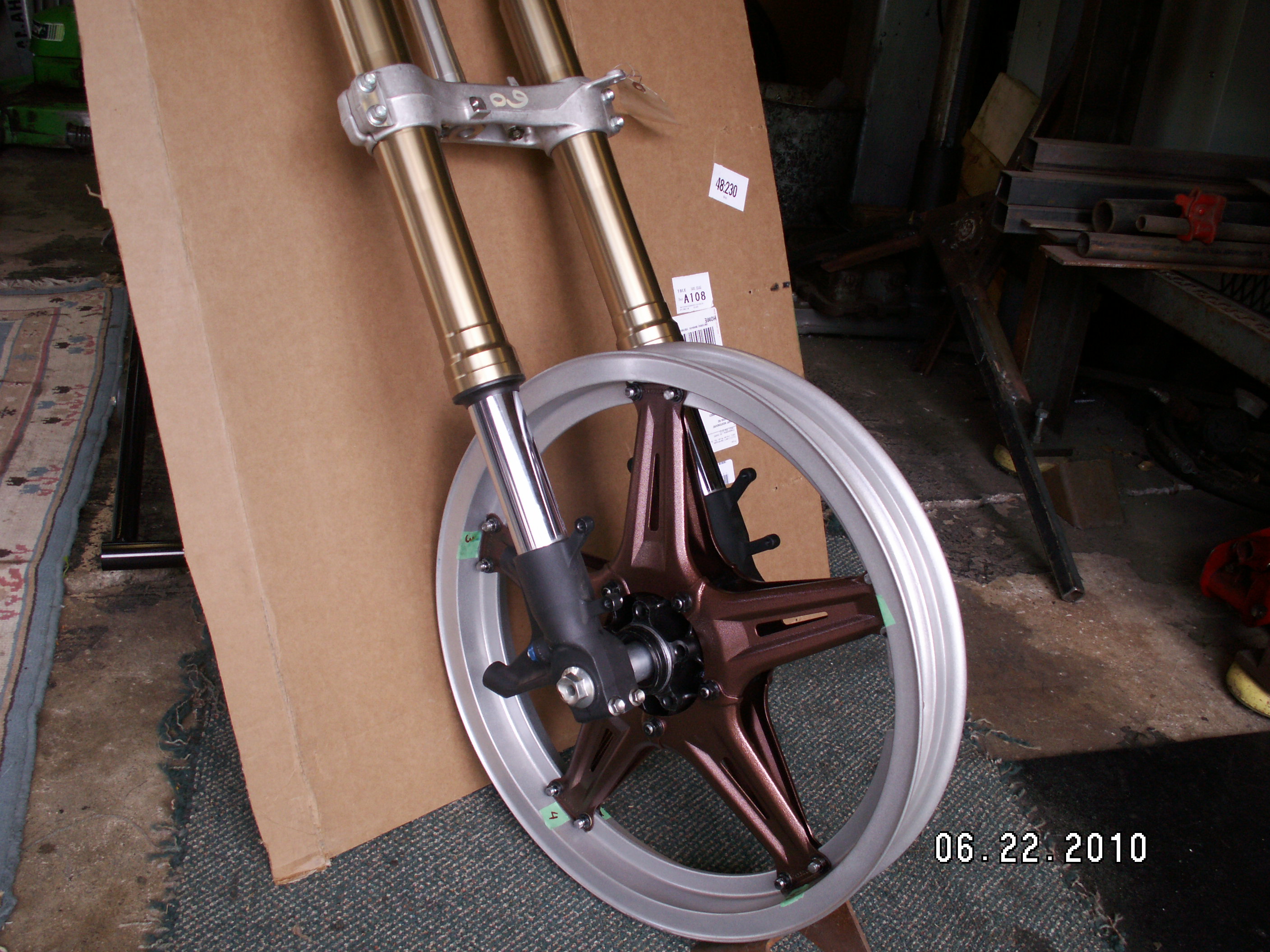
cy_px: 476
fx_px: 1284
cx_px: 635
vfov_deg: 40.7
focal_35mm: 35
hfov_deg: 52.6
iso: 50
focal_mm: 5.86
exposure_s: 1/100
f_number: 2.8
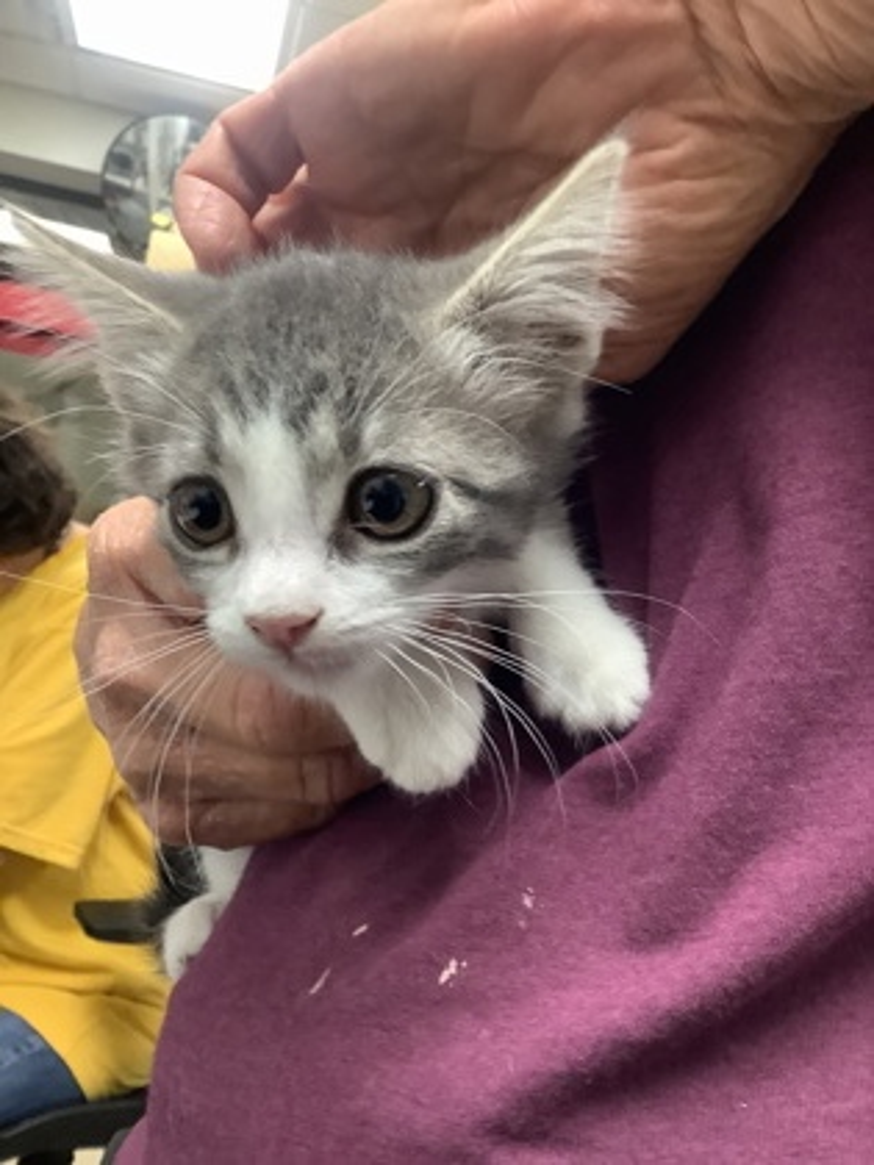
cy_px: 582
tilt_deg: -0.3
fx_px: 1044
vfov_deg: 58.4
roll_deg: -8.5
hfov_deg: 45.4
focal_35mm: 31
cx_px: 437
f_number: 2.4
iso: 320
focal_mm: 3.3
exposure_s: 1/40
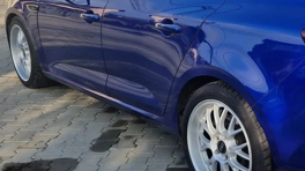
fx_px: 461
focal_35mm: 57
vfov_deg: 21.0
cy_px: 81
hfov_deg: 34.6
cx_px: 275
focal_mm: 5.4
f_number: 1.8
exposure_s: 1/696
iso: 50
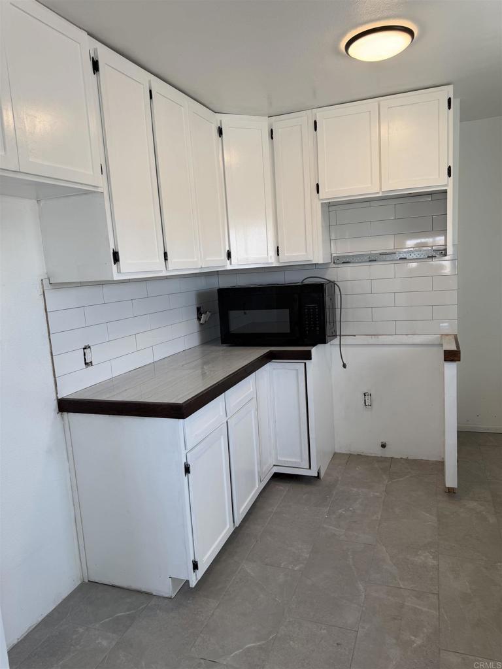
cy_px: 334
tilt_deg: -8.3
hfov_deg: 56.8
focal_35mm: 24
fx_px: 464
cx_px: 251
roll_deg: +3.7
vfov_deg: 71.6
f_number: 1.78
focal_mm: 6.76
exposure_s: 1/120
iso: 50
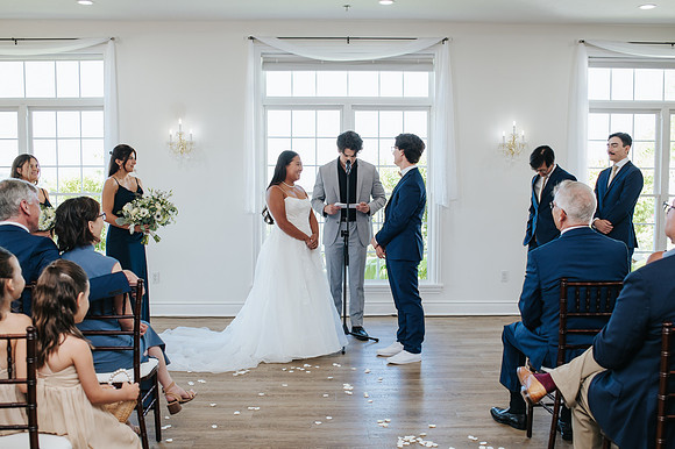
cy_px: 255
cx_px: 347
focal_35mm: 40
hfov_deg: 48.8
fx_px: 744
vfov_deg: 33.6
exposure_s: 1/200
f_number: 3.5
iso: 450
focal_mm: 35
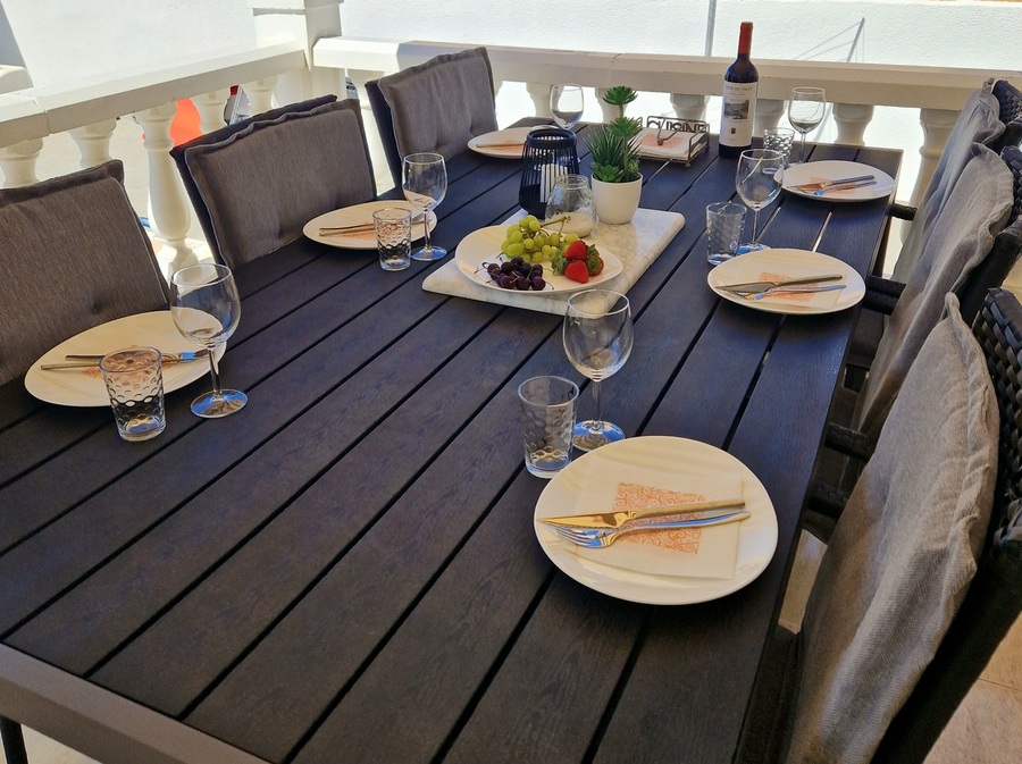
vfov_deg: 58.8
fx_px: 678
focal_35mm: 23
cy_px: 382
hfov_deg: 74.0
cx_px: 511
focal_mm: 5.4
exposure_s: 1/2500
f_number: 1.8
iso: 50
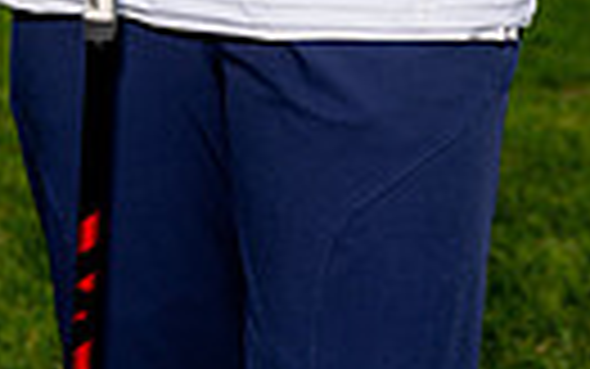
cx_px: 158
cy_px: -621
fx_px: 3957
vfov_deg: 5.1
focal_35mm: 246
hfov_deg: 8.5
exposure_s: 1/1000
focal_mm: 70
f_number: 4
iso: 100
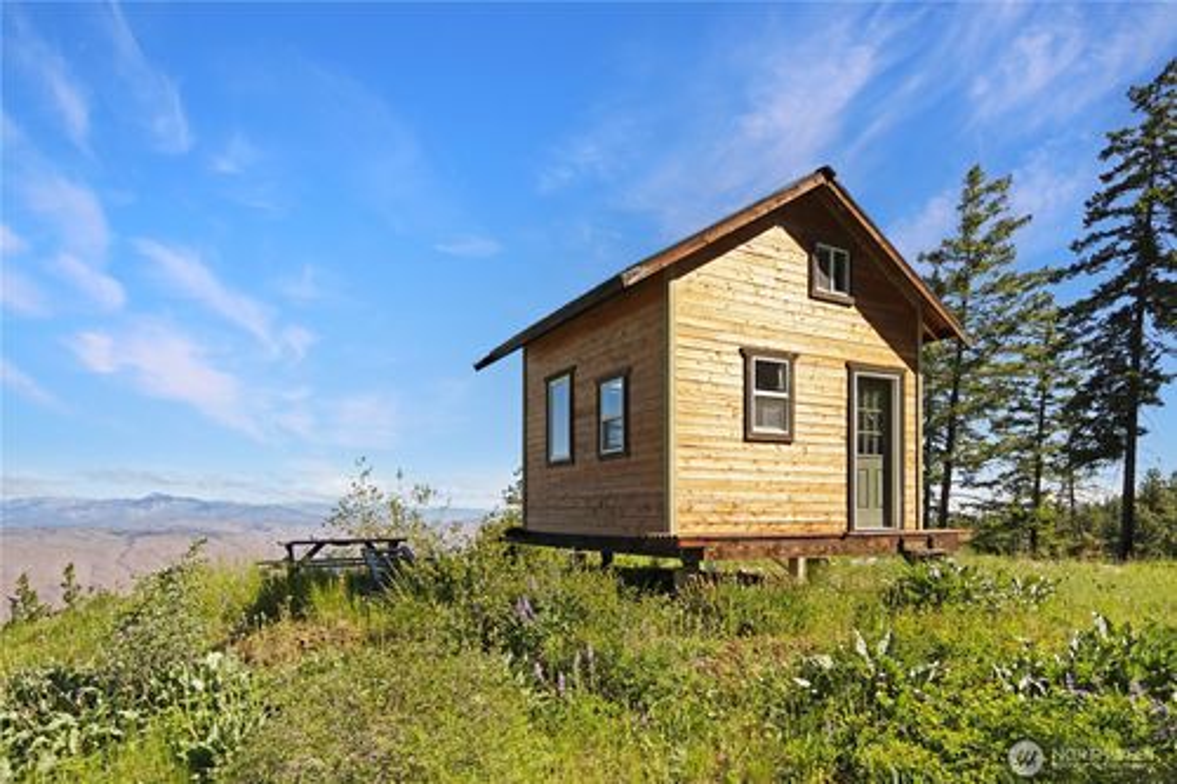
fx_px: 621
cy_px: 392
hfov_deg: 86.9
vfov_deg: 64.5
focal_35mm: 19
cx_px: 588
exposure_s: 1/8000
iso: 2000
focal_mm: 19
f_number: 4.5
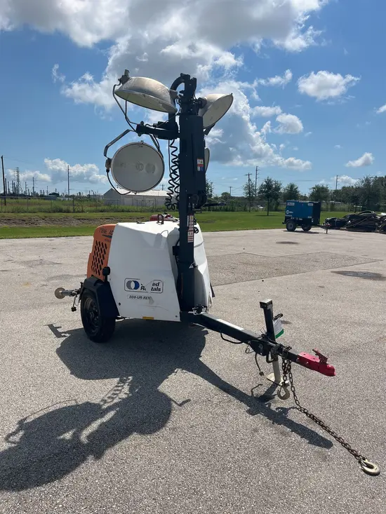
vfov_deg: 67.3
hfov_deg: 53.1
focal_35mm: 26
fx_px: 386
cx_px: 193
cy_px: 257
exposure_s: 1/8403
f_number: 1.6
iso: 50
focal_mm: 5.1
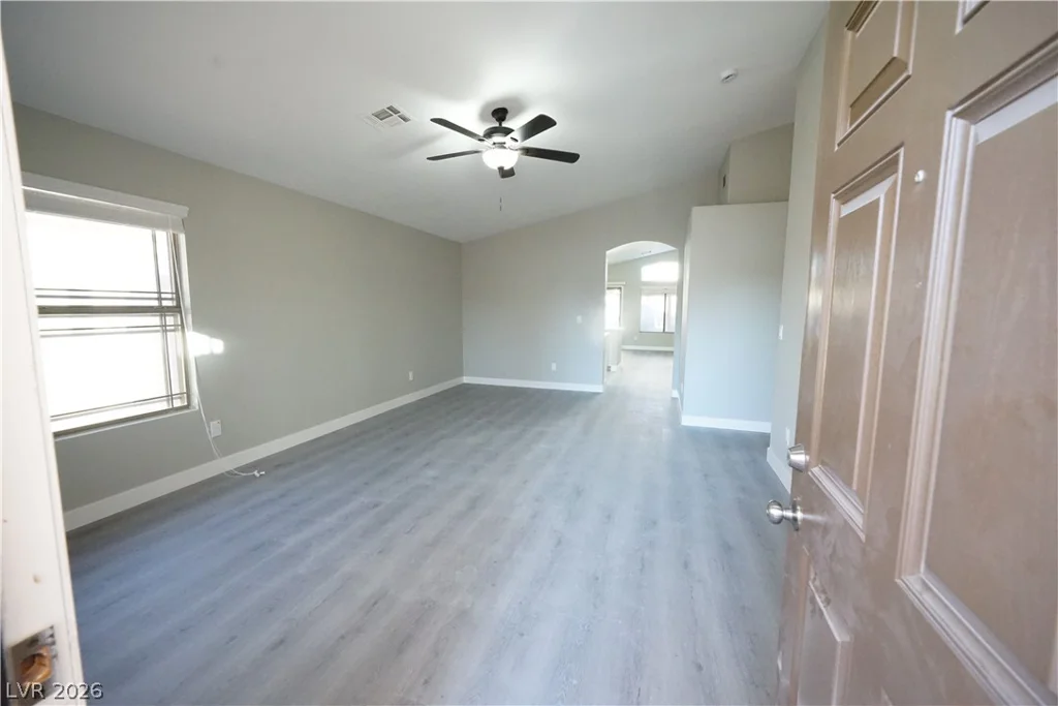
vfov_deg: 81.2
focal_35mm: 14
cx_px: 529
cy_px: 353
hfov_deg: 104.2
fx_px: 411
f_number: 8
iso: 10000
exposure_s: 1/125
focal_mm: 14
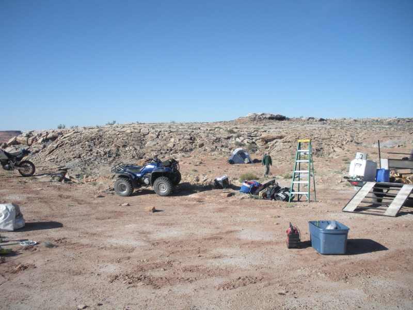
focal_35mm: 36
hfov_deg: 51.4
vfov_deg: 39.7
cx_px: 206
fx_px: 430
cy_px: 155
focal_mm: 6.3
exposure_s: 1/672
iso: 64
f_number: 3.5
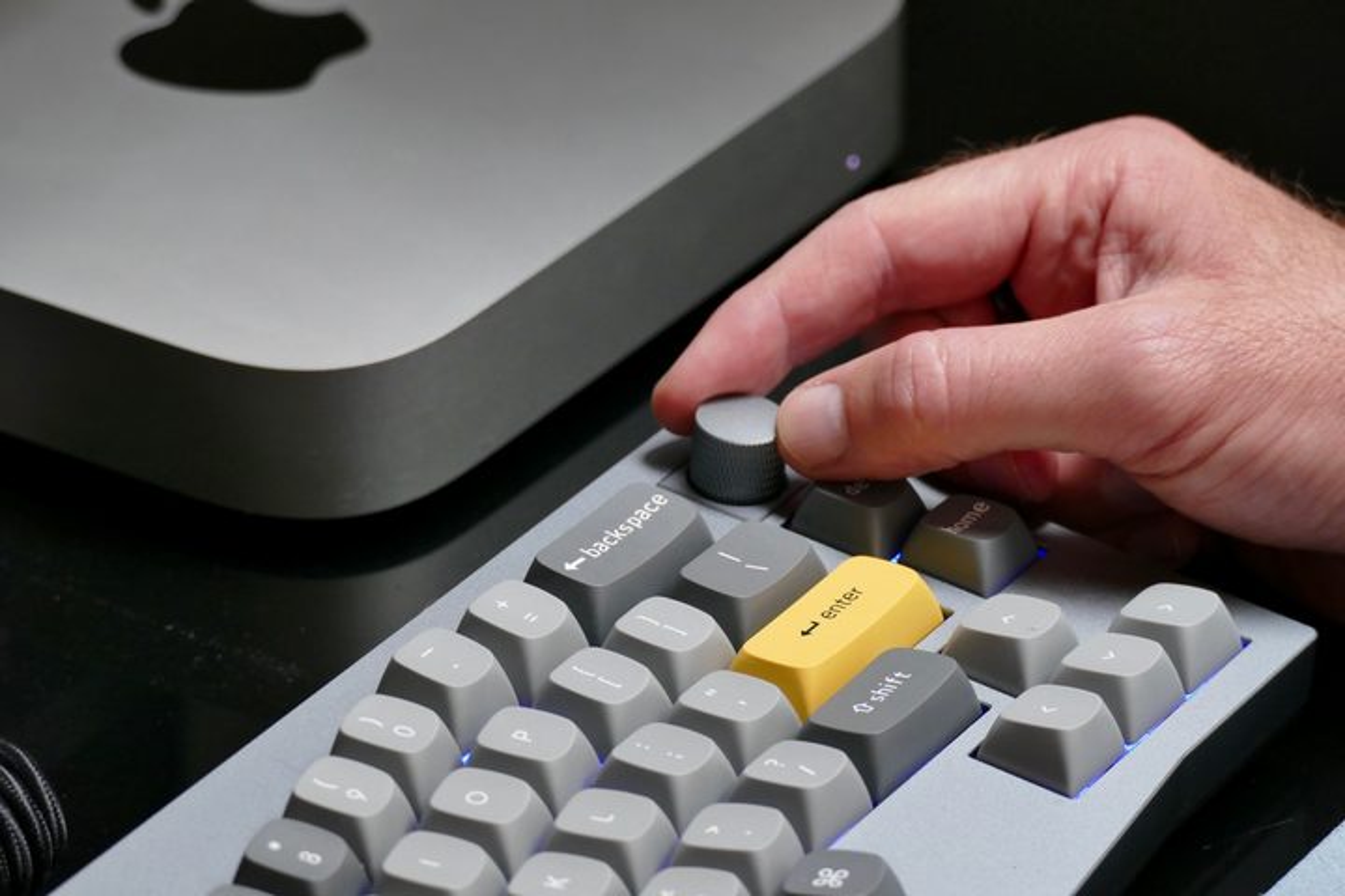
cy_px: 448
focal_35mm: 206
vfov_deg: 6.7
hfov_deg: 10.0
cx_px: 672
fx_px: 7696
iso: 400
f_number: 4
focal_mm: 75.13
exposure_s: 1/100
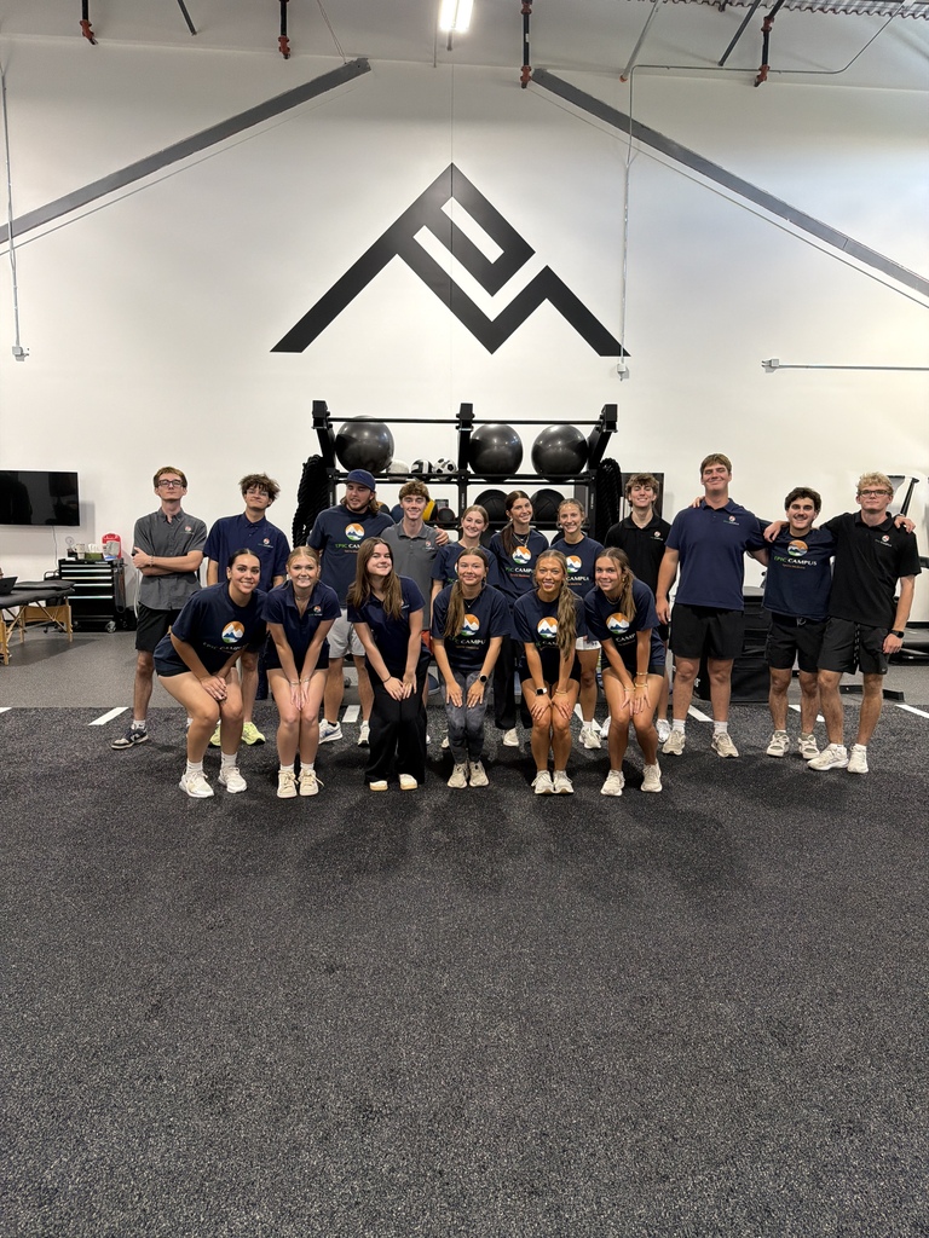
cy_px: 619
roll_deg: -0.1
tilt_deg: -5.6
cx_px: 464
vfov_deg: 71.6
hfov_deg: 56.8
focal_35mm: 24
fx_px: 859
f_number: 1.78
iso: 400
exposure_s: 1/120
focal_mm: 6.76
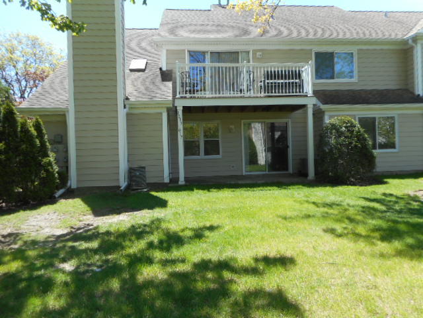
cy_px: 159
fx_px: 305
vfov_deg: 54.9
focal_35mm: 25
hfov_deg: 69.4
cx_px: 212
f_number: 3.7
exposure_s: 1/200
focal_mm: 4.5
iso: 80
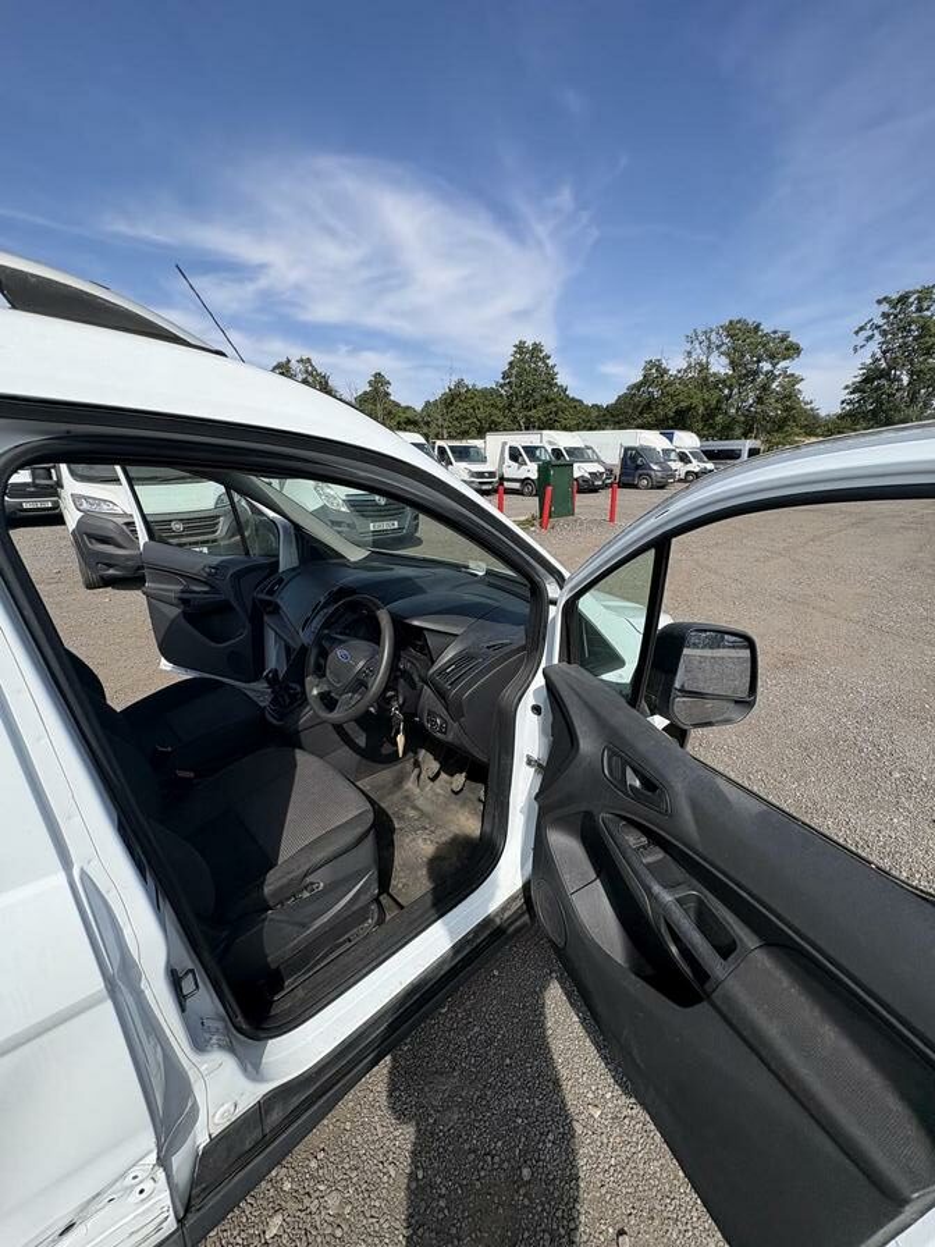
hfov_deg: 85.7
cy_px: 624
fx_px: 504
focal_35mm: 14
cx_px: 468
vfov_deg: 102.1
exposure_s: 1/1395
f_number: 2.2
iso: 64
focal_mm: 2.22
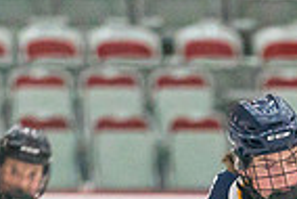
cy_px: 492
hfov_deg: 2.0
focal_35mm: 1040
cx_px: 349
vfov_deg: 1.3
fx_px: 8589
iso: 3200
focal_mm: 200
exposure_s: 1/1250
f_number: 2.8
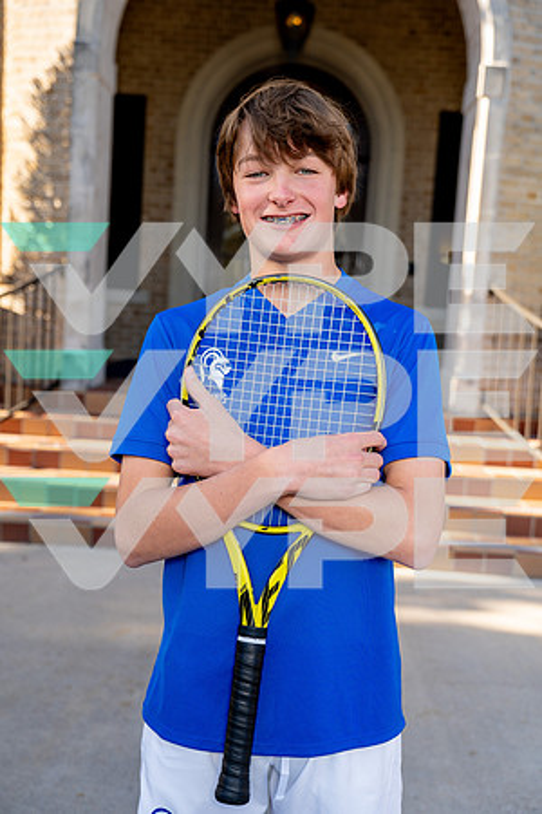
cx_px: 271
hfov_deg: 28.6
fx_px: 1061
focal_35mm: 47
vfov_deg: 41.9
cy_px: 407
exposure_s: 1/250
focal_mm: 47
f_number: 4
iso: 100
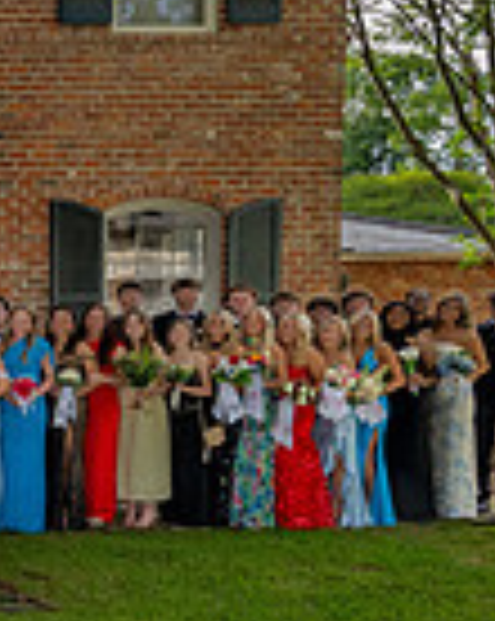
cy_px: 416
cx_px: -468
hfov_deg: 18.5
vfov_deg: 32.8
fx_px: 1046
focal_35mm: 57
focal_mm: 14
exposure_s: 1/160
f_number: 8
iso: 800
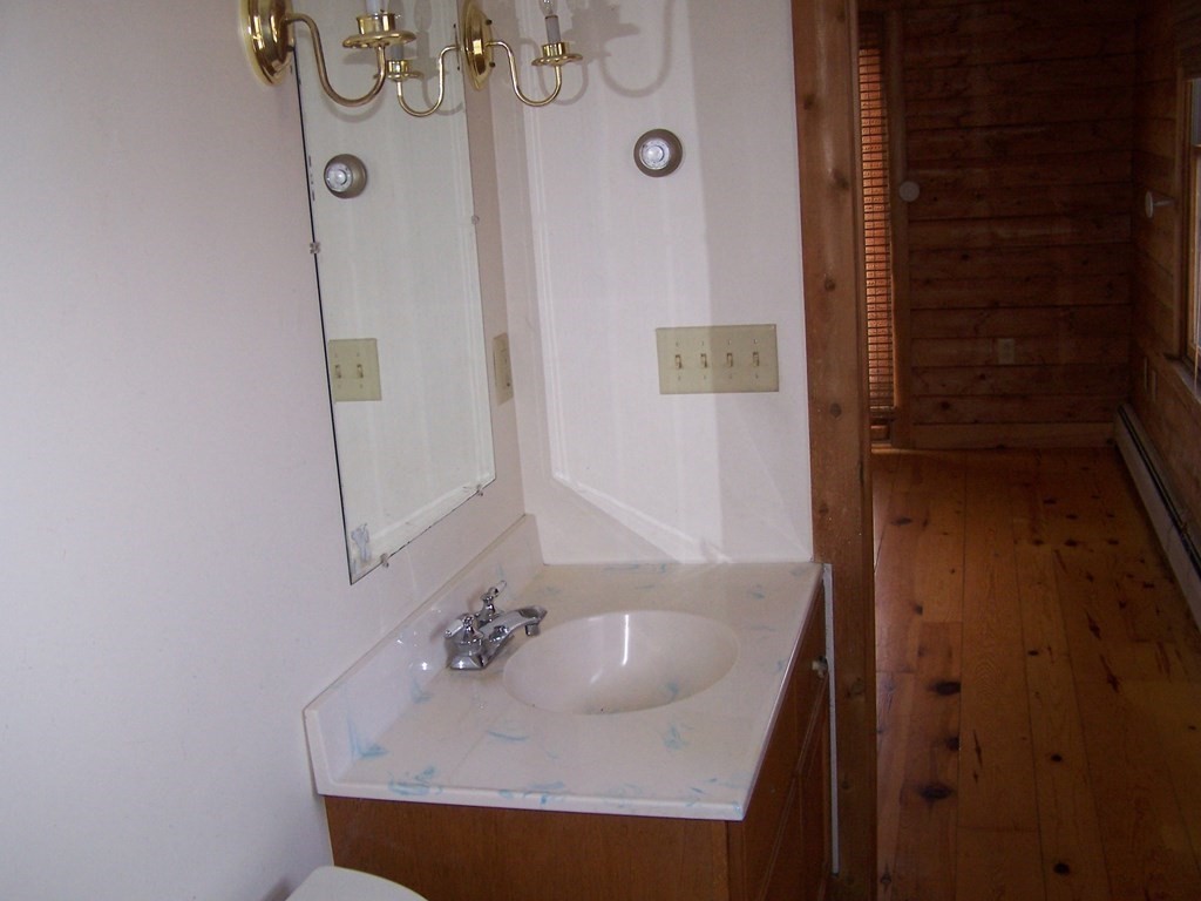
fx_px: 1318
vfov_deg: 37.7
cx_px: 600
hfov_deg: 49.0
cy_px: 450
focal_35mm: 38
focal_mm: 6.3
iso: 140
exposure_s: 1/60
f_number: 2.8
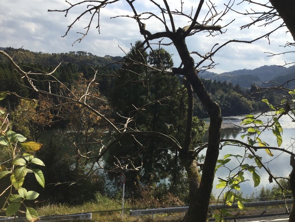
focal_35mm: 31
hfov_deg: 58.4
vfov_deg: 45.4
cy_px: 111
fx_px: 264
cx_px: 148
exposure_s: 1/1942
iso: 25
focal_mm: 3.3
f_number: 2.4
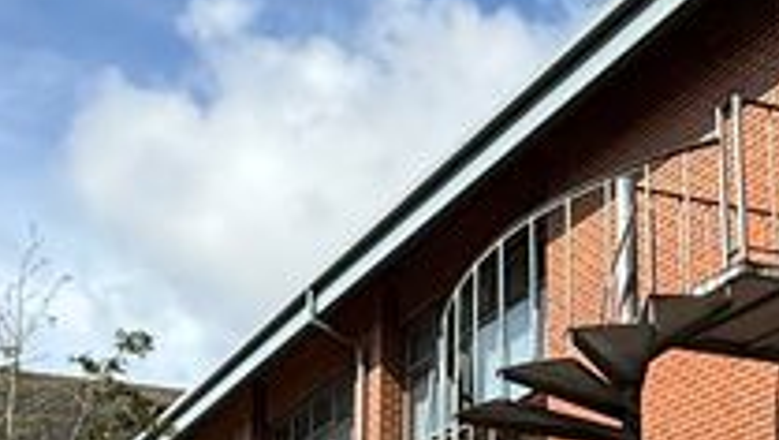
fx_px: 1675
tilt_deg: +16.2
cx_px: 473
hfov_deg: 26.1
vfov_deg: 14.9
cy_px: 360
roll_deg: -0.5
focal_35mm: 81
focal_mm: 2.22
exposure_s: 1/2237
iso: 50
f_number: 2.2
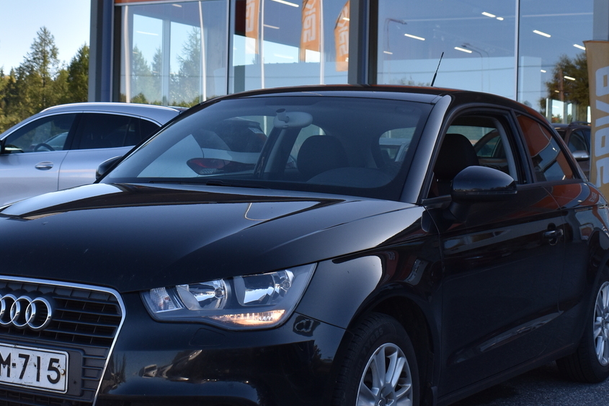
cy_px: 198
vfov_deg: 19.7
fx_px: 1167
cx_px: 278
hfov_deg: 29.2
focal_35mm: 69
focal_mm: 24
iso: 200
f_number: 8
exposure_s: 1/500
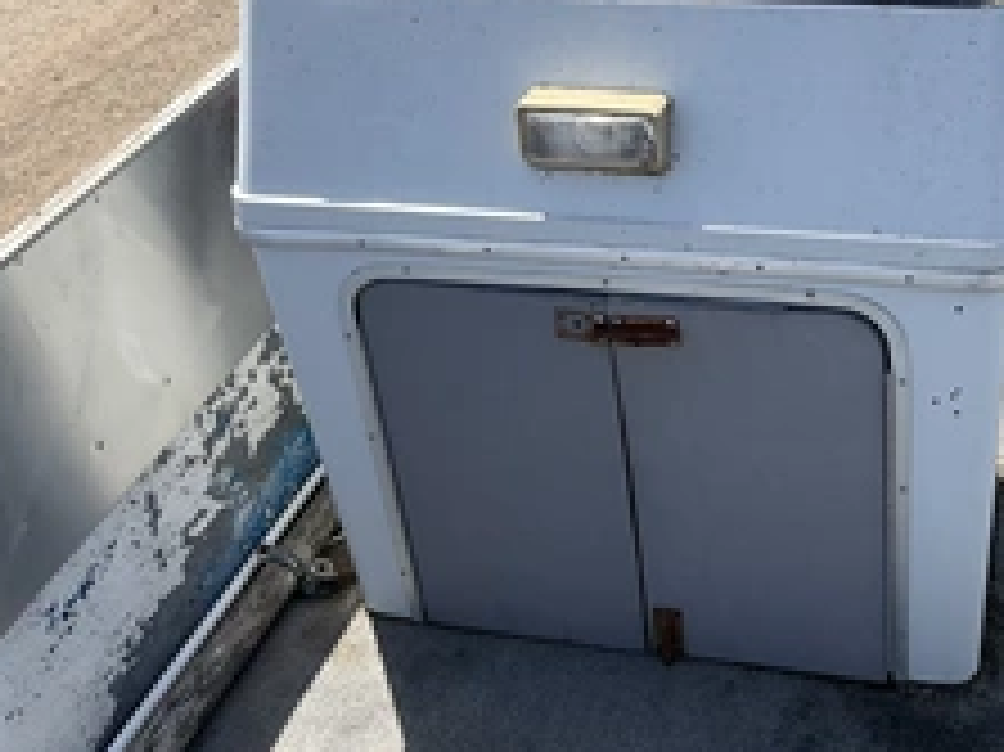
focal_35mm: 52
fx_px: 1507
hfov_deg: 36.1
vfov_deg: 27.9
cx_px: 734
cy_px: 266
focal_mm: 3
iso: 25
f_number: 1.8
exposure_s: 1/1144
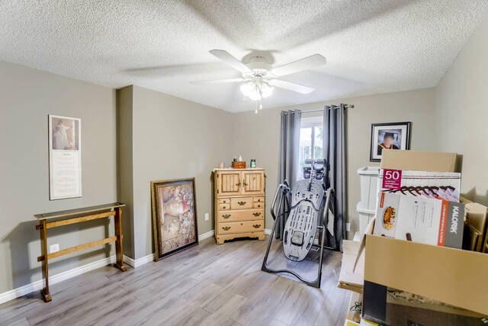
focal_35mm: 15
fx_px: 203
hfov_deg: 100.4
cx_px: 244
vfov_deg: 77.4
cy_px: 163
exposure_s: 1.6
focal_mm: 10
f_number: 4
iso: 250
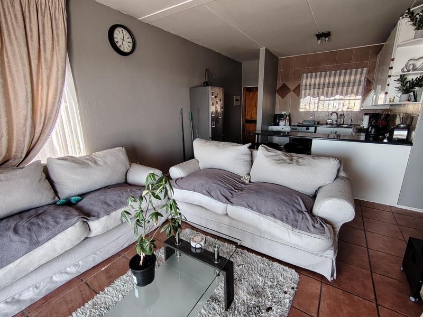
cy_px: 158
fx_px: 208
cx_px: 212
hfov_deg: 91.0
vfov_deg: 74.7
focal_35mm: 17
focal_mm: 1.42
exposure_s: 1/50
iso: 133
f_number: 2.2
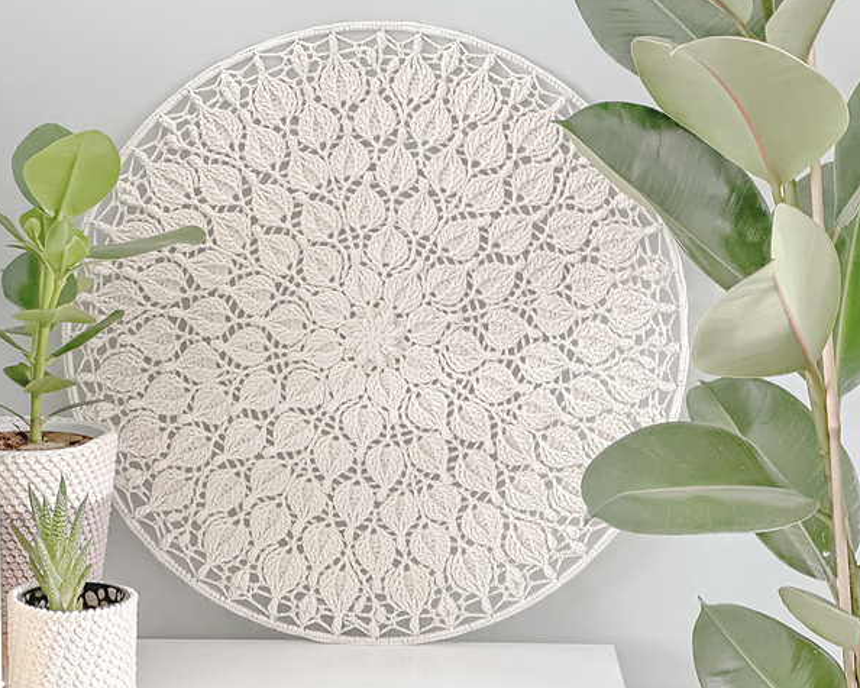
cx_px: 431
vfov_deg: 18.9
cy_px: 343
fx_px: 2061
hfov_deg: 23.6
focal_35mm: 81
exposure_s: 1/30
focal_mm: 9
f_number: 2.8
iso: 400
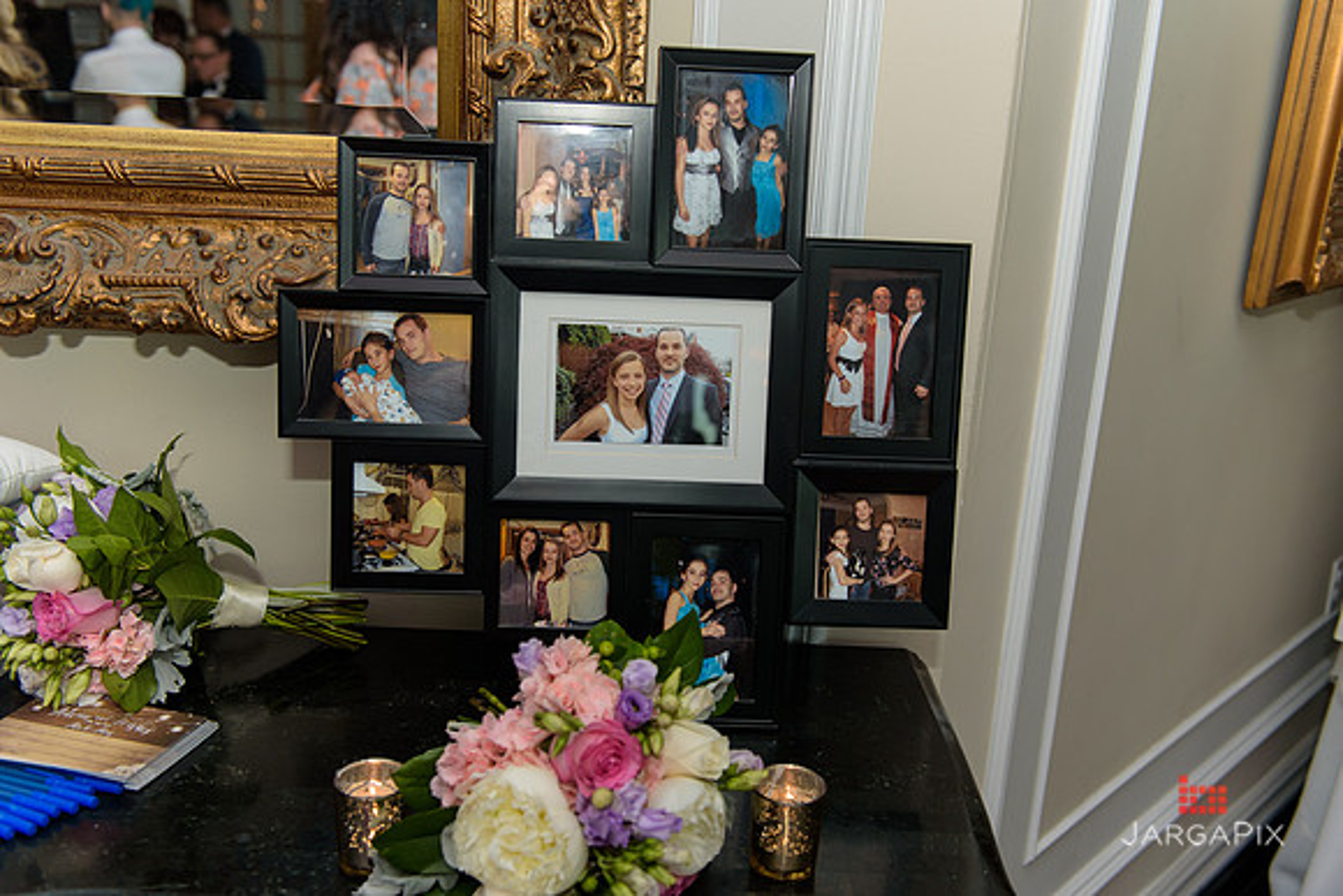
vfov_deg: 38.9
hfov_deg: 55.8
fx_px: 1269
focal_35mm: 34
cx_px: 672
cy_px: 448
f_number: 3.2
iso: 400
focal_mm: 34
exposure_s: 1/200
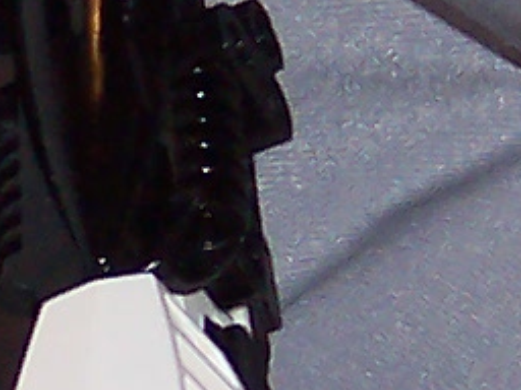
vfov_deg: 5.2
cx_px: 85
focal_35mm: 286
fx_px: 4305
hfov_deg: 6.9
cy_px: 91
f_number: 2.8
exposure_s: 1/60
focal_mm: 5.6
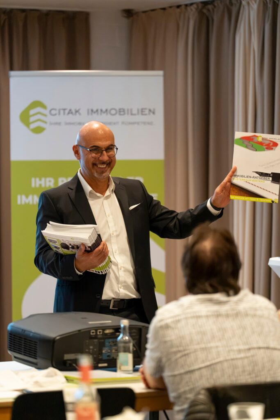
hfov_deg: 8.2
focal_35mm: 167
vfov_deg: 12.3
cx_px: 140
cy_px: 210
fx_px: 1948
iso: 1250
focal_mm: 167
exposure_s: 1/640
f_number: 2.8
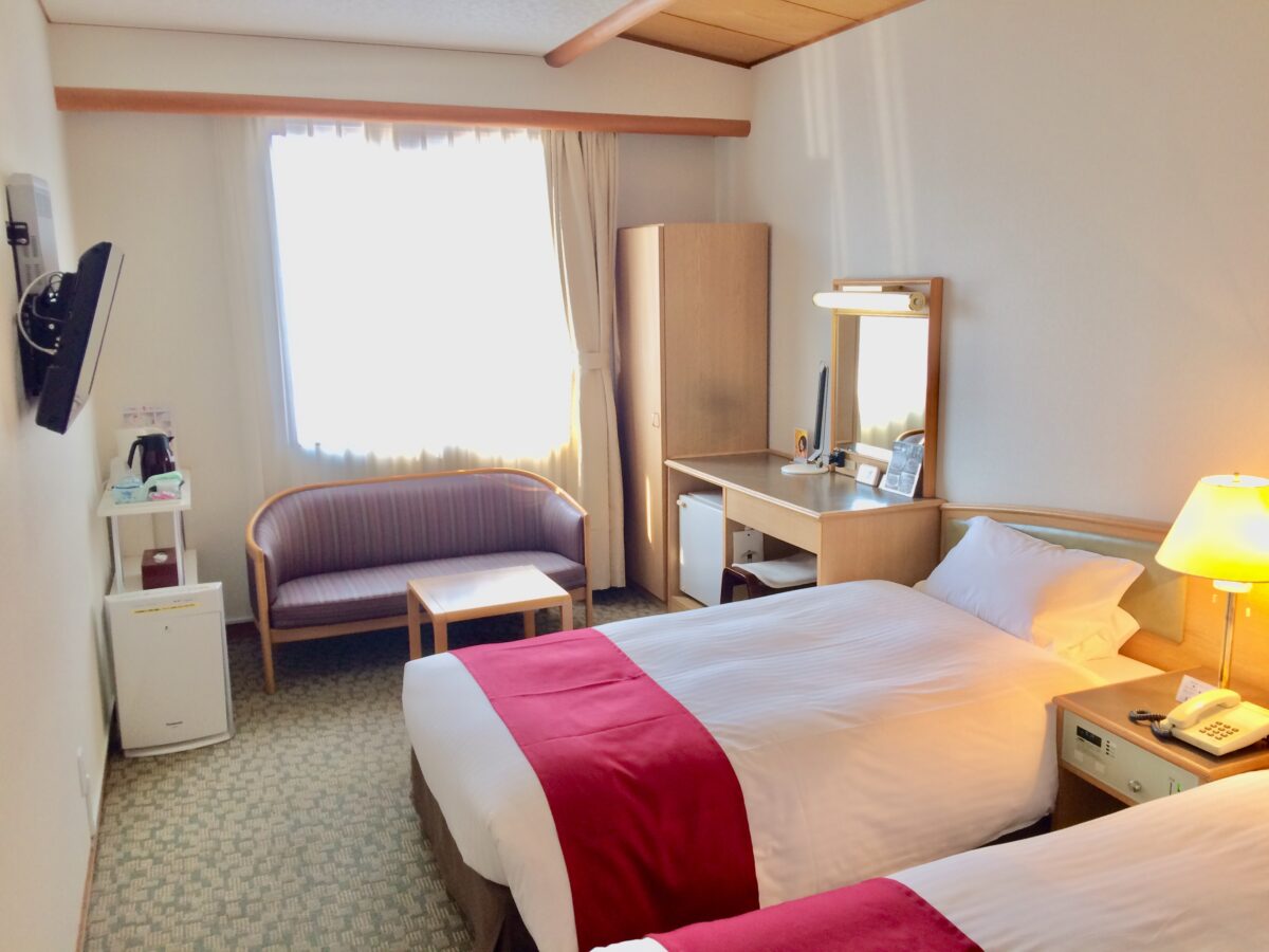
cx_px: 634
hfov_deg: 61.7
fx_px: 1063
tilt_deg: -10.5
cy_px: 476
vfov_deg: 48.2
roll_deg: +0.7
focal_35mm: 29
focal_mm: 4.15
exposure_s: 1/40
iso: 40
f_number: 2.2
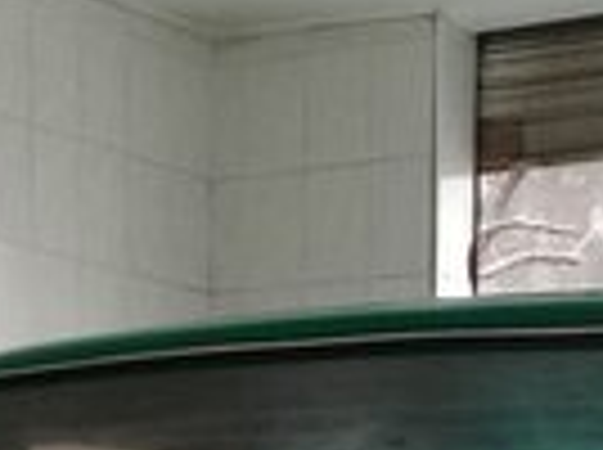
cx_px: 342
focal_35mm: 153
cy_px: 907
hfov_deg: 12.9
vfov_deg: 9.1
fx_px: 2660
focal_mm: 3.3
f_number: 2.2
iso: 64
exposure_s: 1/33
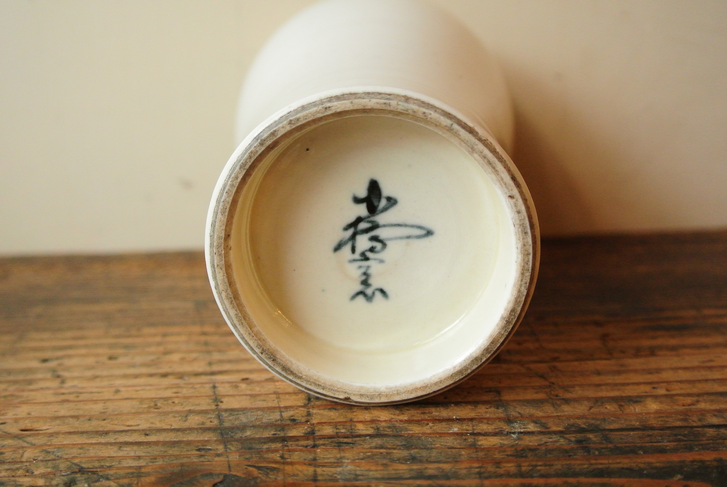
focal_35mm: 52
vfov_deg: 26.1
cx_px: 364
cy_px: 244
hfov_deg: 38.1
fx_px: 1051
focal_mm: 19.6
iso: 800
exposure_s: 1/30
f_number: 4.8
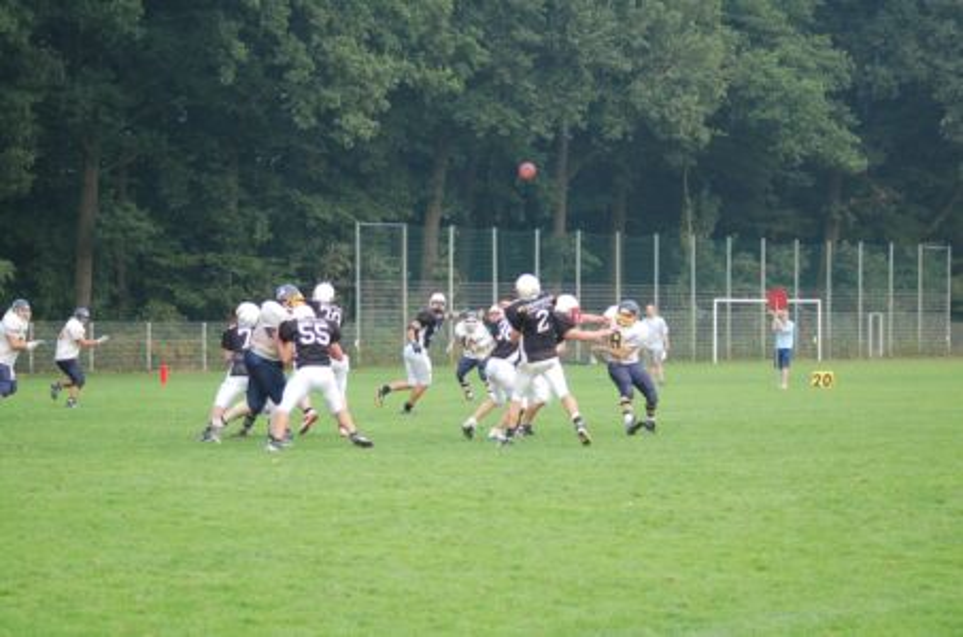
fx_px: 2803
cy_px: 318
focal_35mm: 105
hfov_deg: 19.5
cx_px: 482
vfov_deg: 13.0
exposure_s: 1/500
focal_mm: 70
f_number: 4
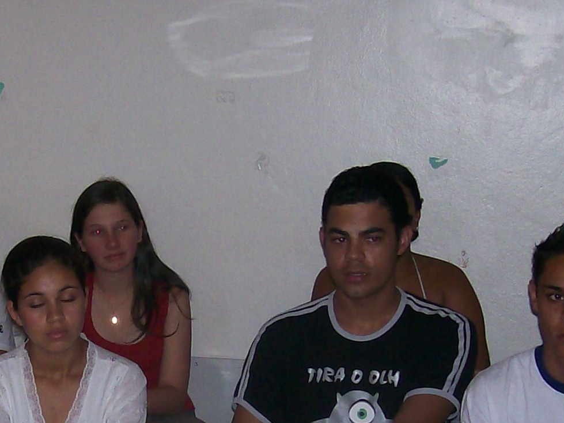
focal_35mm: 113
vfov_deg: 12.9
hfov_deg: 17.3
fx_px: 1841
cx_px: 101
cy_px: 452
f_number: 2.7
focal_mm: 6
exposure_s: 1/64
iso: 80
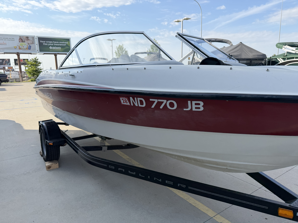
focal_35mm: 24
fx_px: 207
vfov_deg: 56.8
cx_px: 149
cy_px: 112
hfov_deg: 71.6
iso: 80
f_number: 1.78
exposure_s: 1/1949
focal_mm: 6.76
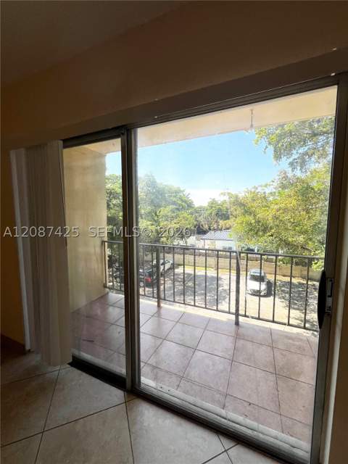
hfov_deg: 89.9
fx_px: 174
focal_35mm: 13
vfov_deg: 106.2
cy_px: 232
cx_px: 174
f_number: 1.8
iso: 32
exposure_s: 1/539
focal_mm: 1.57
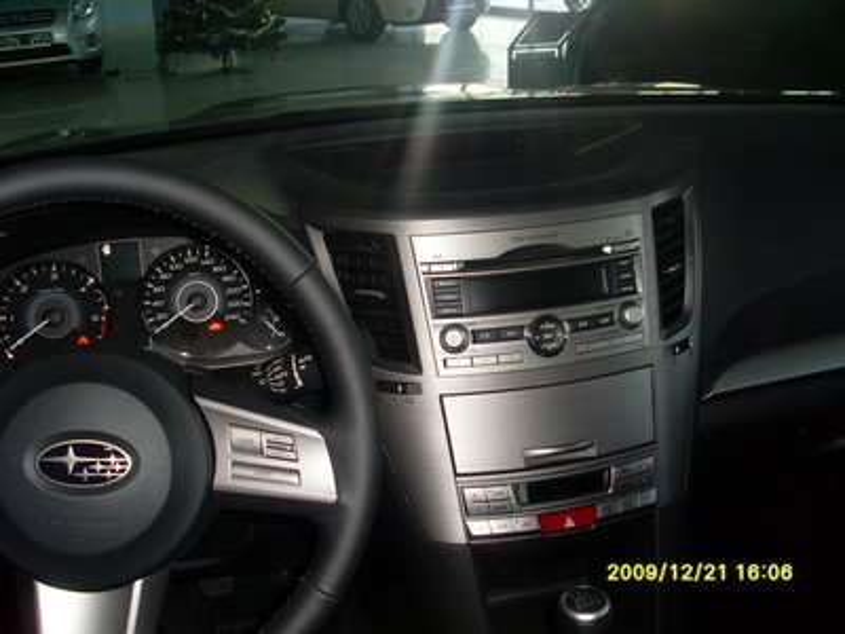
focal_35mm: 38
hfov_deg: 49.0
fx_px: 928
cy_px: 317
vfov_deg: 37.7
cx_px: 422
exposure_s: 1/45
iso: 100
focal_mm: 6.3
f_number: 3
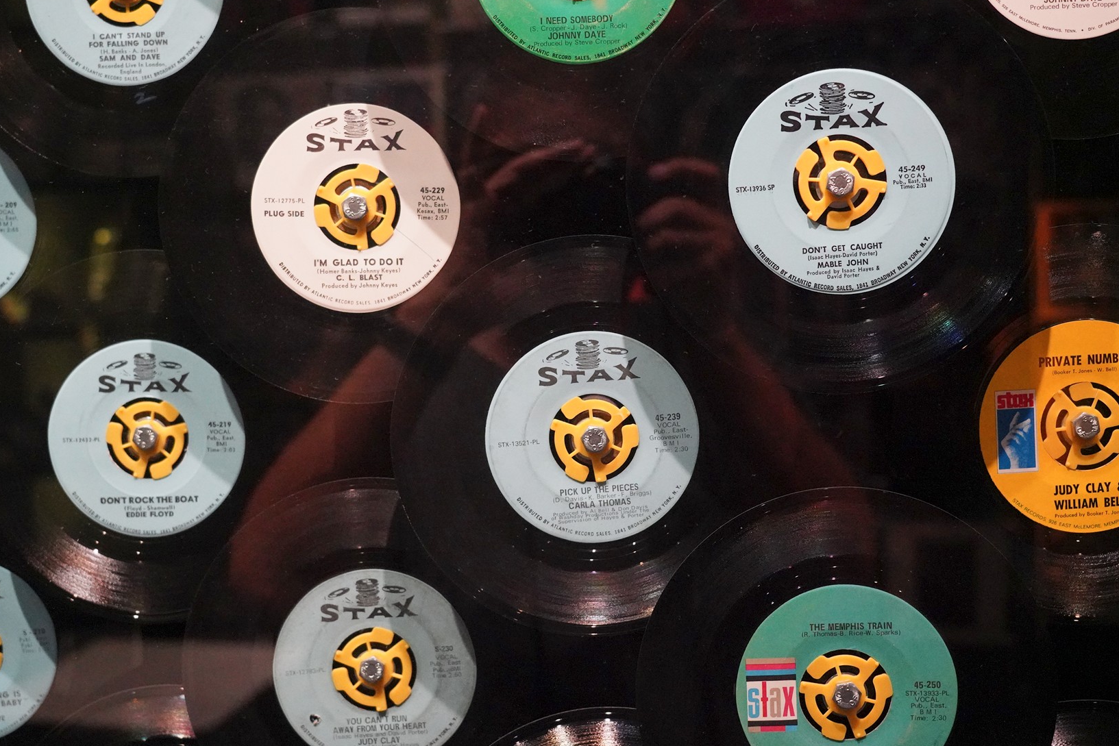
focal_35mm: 49
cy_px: 316
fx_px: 1523
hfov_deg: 40.3
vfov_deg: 27.5
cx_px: 571
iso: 12800
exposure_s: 1/100
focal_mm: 40
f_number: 5
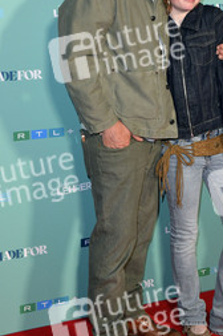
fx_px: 559
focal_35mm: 60
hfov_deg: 22.4
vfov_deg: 33.2
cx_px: 155
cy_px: 118
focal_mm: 38
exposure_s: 1/250
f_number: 6.3
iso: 1600
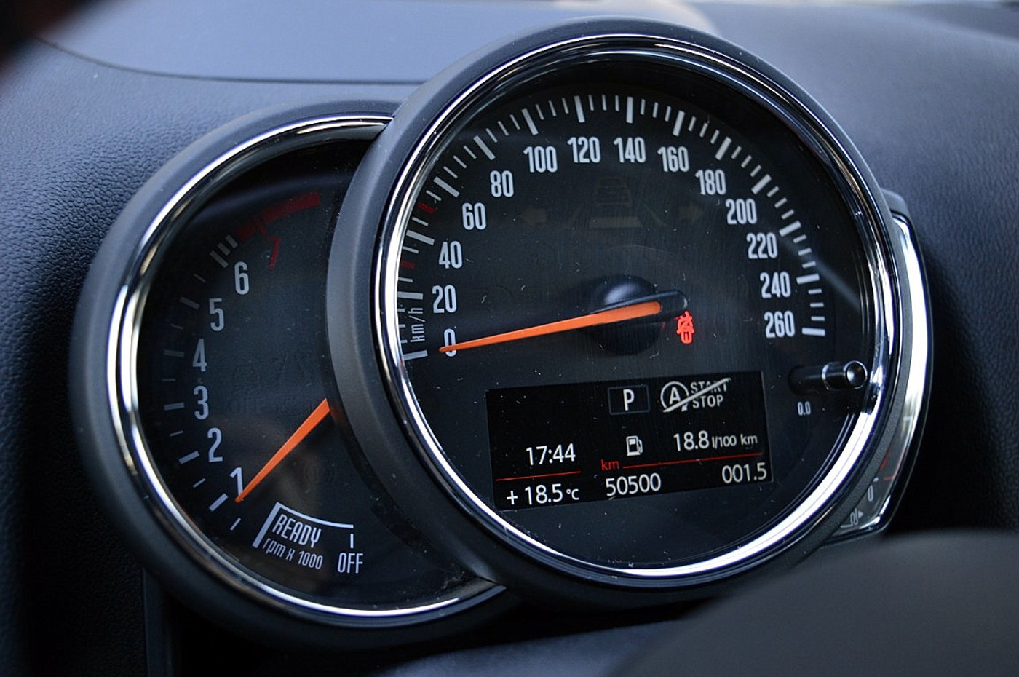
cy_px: 338
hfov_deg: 51.3
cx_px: 510
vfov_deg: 35.4
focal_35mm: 38
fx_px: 1060
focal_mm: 25
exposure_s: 1/50
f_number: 4
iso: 800
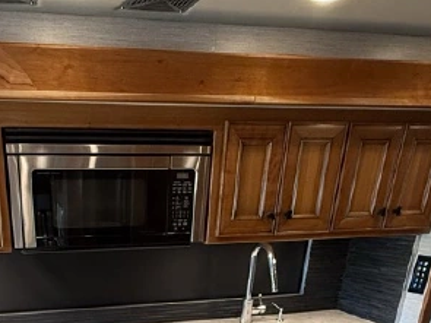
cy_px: 400
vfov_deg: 30.9
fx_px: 473
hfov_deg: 47.0
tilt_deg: -24.0
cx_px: 102
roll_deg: +0.0
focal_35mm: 38
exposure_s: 1/99
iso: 200
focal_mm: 2.22
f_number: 2.2
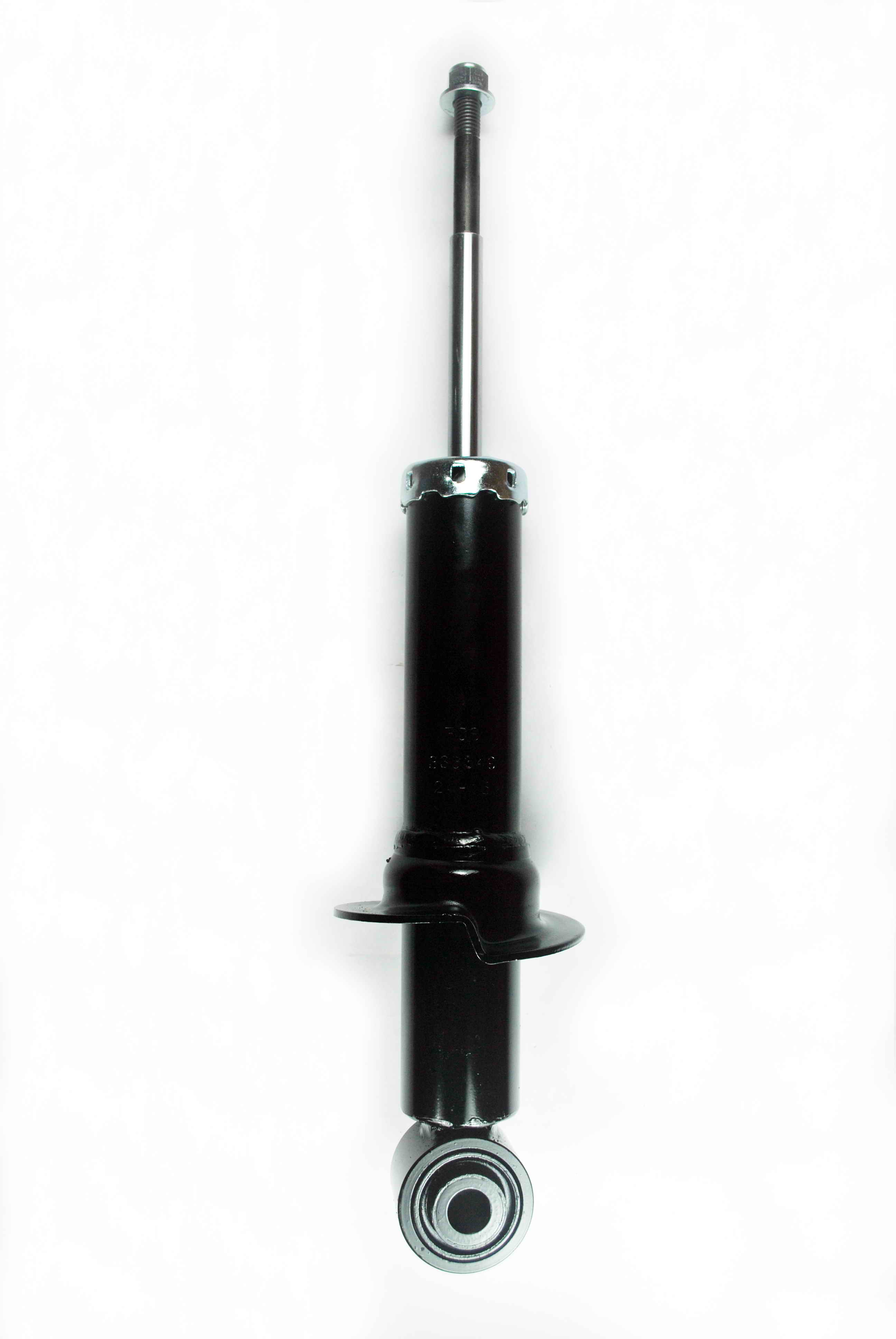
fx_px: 1117
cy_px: 670
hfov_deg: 43.7
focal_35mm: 30
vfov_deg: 61.9
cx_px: 448
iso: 125
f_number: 5.6
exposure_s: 1/125
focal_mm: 20
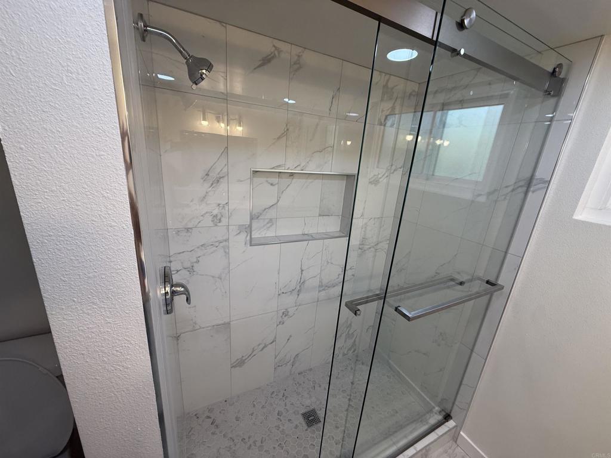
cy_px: 229
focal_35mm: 14
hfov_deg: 102.1
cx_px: 306
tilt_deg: -16.2
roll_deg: -4.4
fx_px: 247
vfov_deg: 85.7
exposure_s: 1/120
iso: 100
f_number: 2.2
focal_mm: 2.22
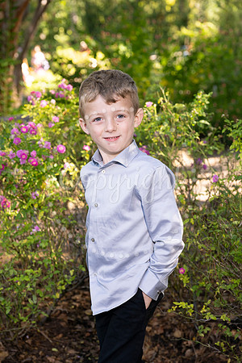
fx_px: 797
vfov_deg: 25.7
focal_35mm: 79
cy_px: 182
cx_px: 121
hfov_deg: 17.3
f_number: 5.6
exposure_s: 1/200
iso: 320
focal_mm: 79
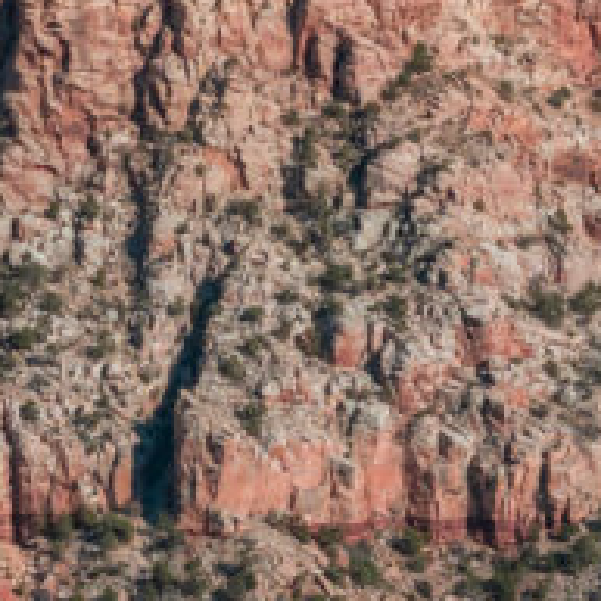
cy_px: 207
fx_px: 6639
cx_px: -206
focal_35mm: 338
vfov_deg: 5.2
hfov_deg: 5.2
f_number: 8
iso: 160
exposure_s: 1/400
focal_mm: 50
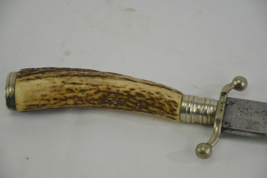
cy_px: 89
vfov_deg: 9.6
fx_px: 1064
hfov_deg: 14.3
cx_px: 133
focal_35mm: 144
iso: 560
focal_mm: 95
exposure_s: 1/250
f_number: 5.6
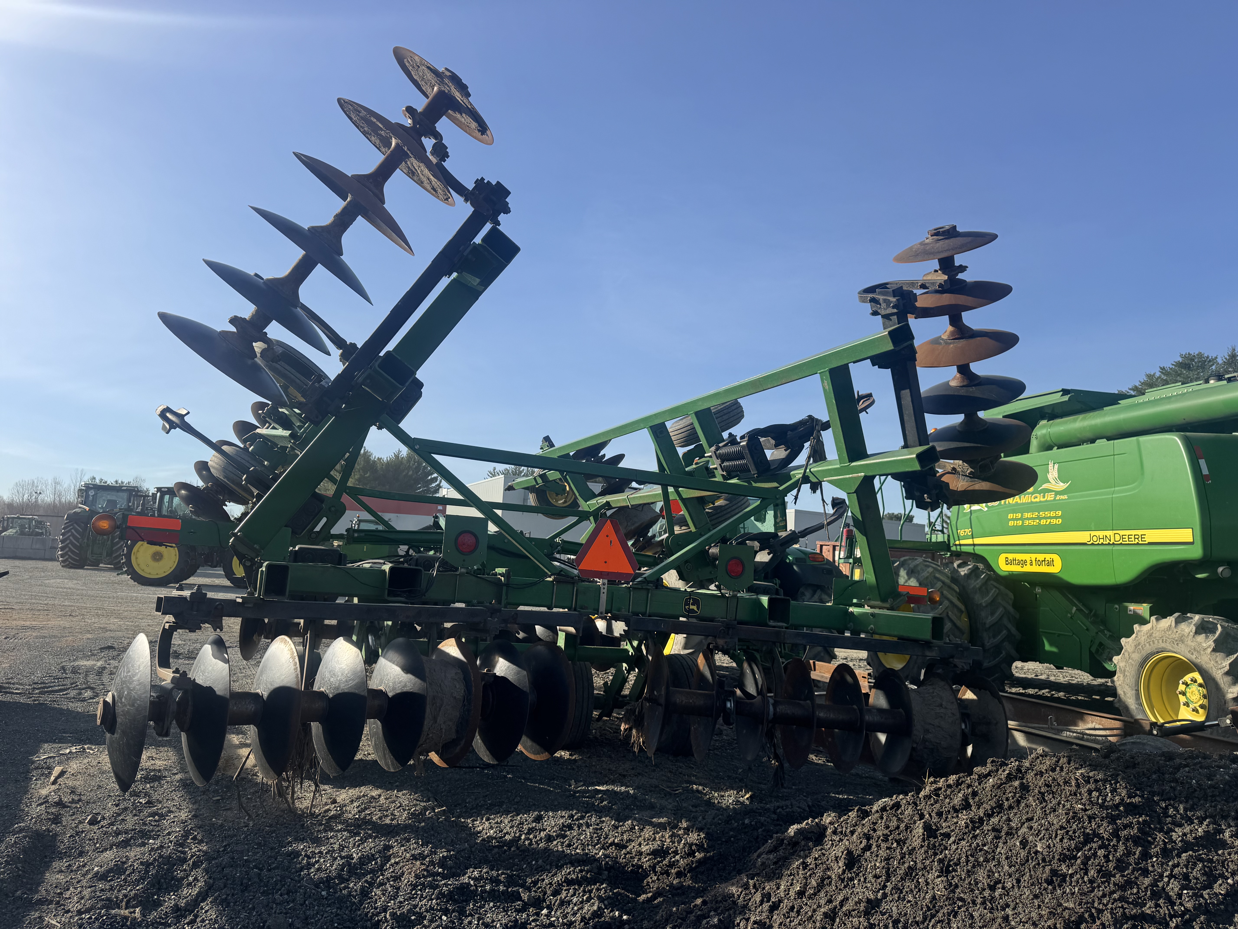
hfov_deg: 71.6
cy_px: 464
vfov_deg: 56.8
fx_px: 858
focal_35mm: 24
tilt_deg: +8.1
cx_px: 619
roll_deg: -1.5
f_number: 1.78
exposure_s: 1/4049
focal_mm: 6.76
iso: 80
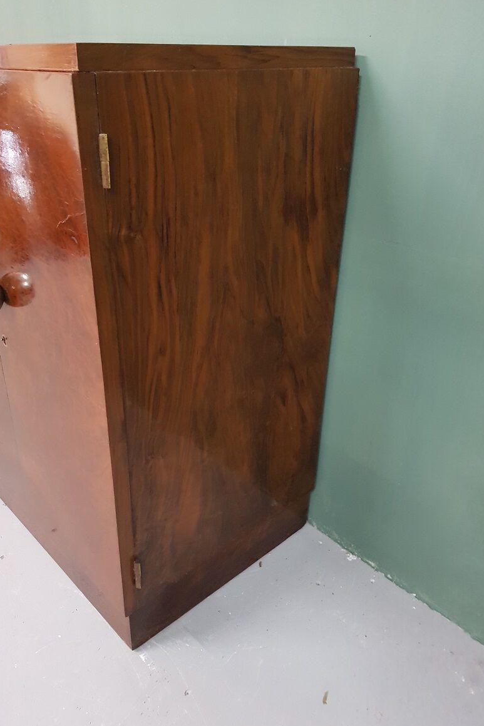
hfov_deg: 46.3
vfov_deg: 65.5
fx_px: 564
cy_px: 360
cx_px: 217
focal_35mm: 28
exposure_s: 1/10
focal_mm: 4.2
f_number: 1.7
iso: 400
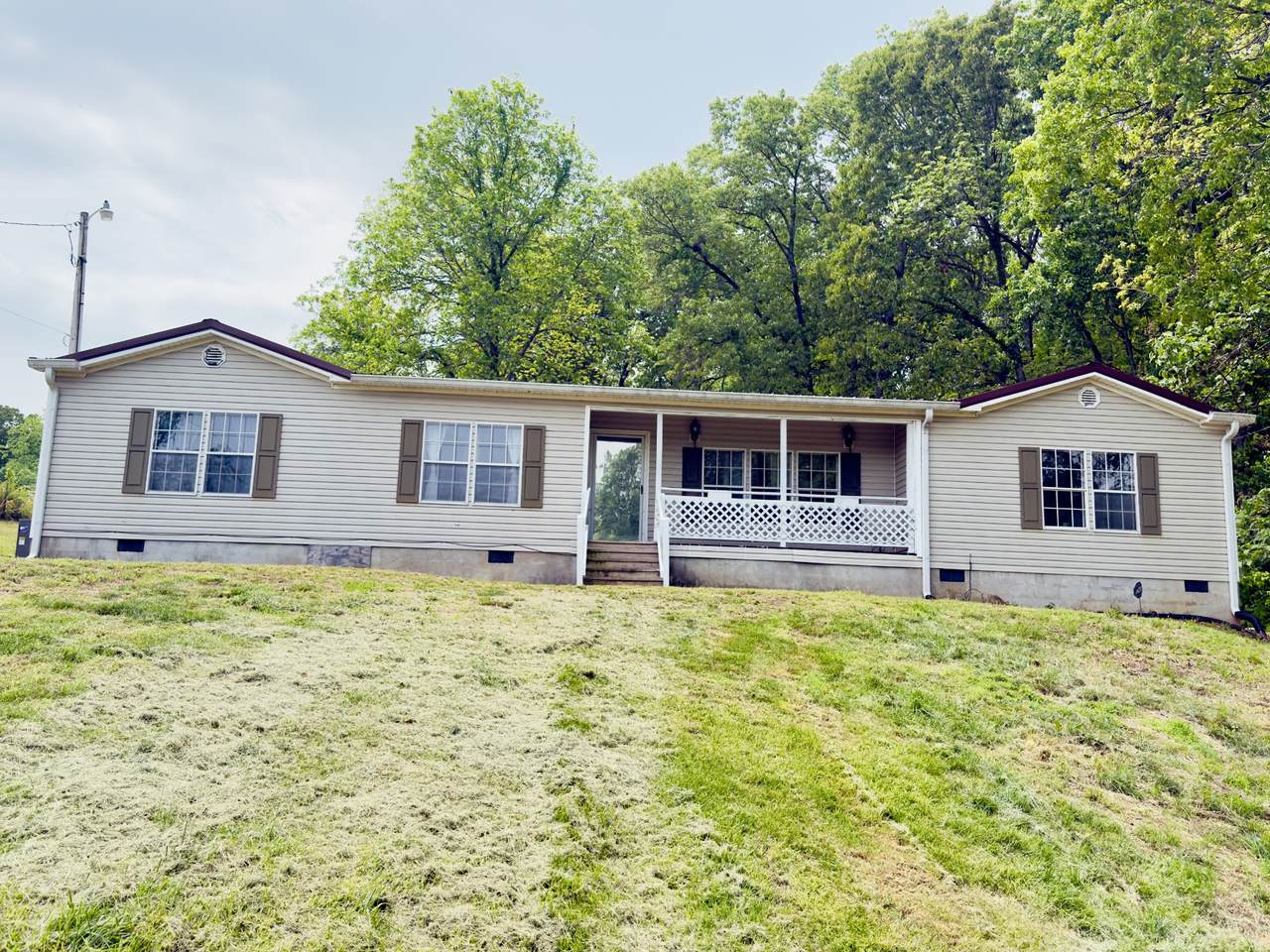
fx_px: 1064
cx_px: 635
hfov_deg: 61.7
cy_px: 476
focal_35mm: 29
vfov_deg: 48.2
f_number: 1.78
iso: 80
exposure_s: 1/4545
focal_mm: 6.76
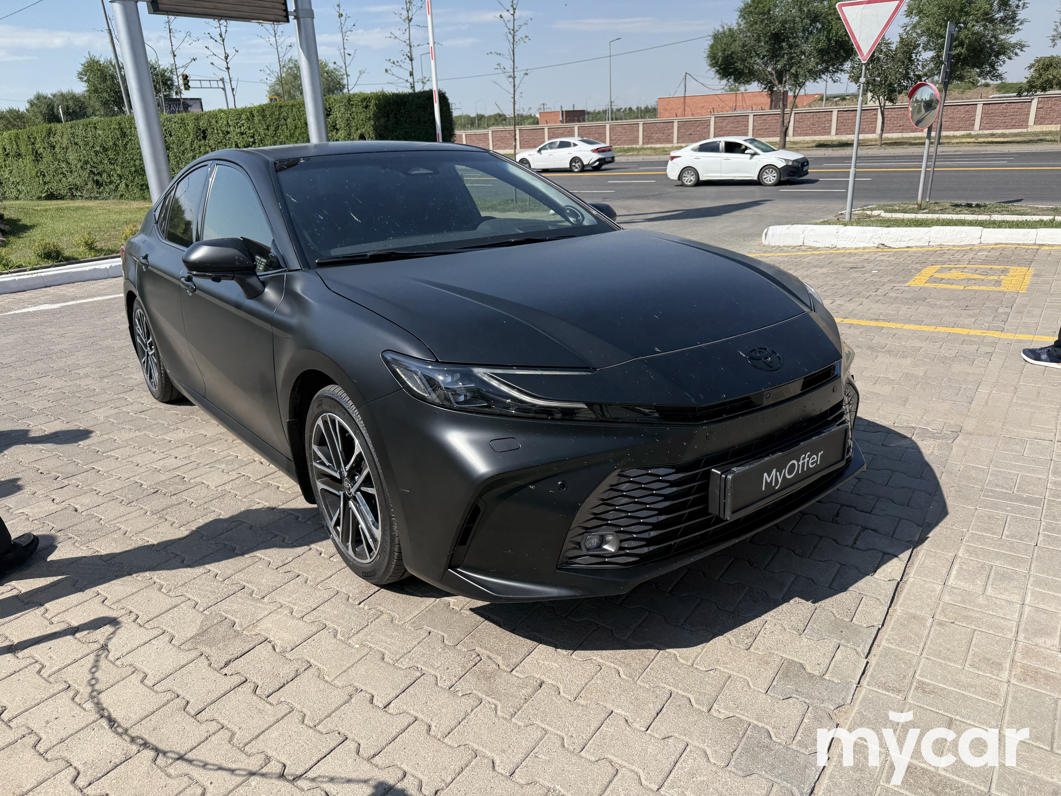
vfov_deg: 56.8
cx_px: 530
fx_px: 736
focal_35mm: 24
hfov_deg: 71.6
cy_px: 398
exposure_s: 1/4167
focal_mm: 6.76
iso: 100
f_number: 1.78
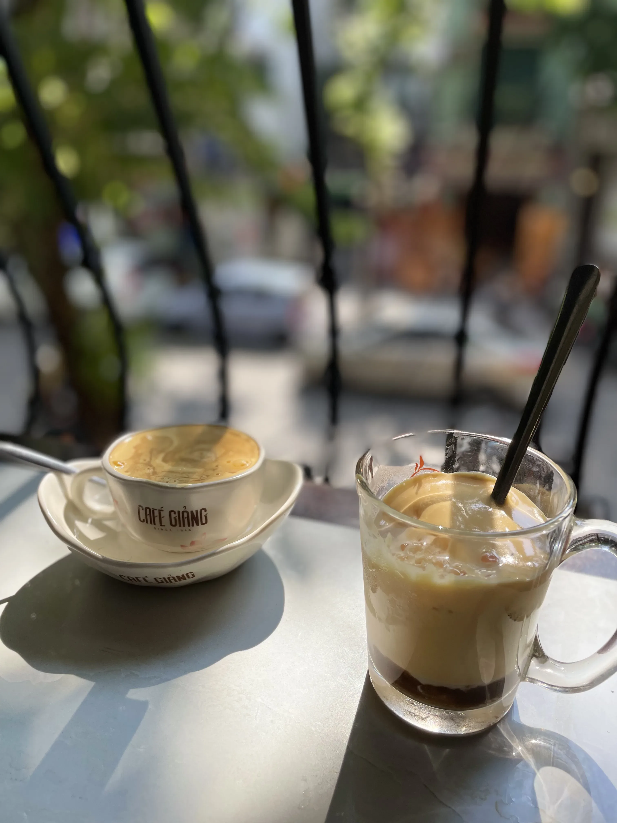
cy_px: 412
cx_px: 308
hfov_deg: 53.1
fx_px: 618
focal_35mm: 26
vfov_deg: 67.3
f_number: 1.6
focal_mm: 4.2
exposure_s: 1/955
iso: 50
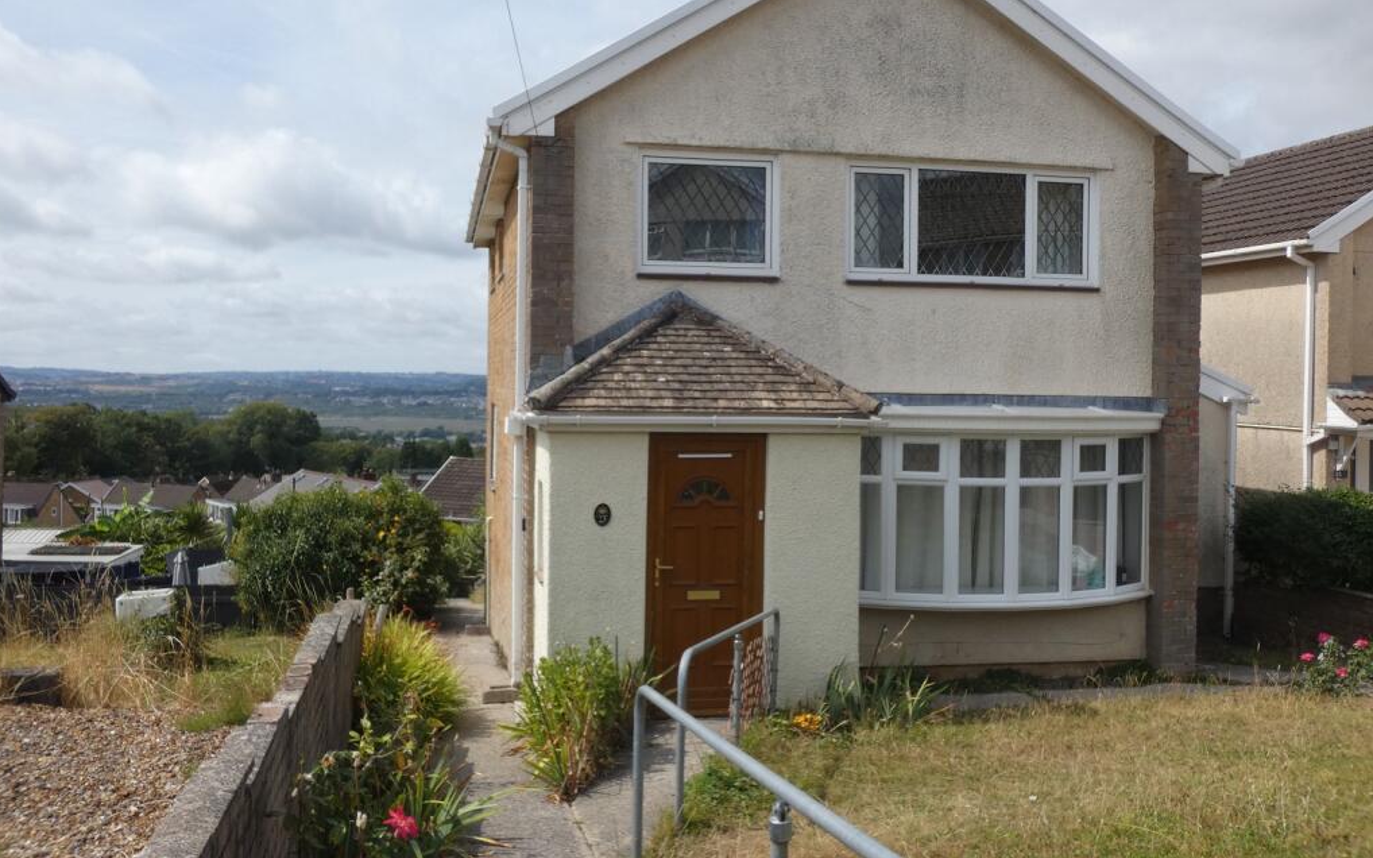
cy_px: 384
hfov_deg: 59.7
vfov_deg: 39.4
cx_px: 684
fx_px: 1197
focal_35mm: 32
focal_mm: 5.3
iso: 80
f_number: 4
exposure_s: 1/800
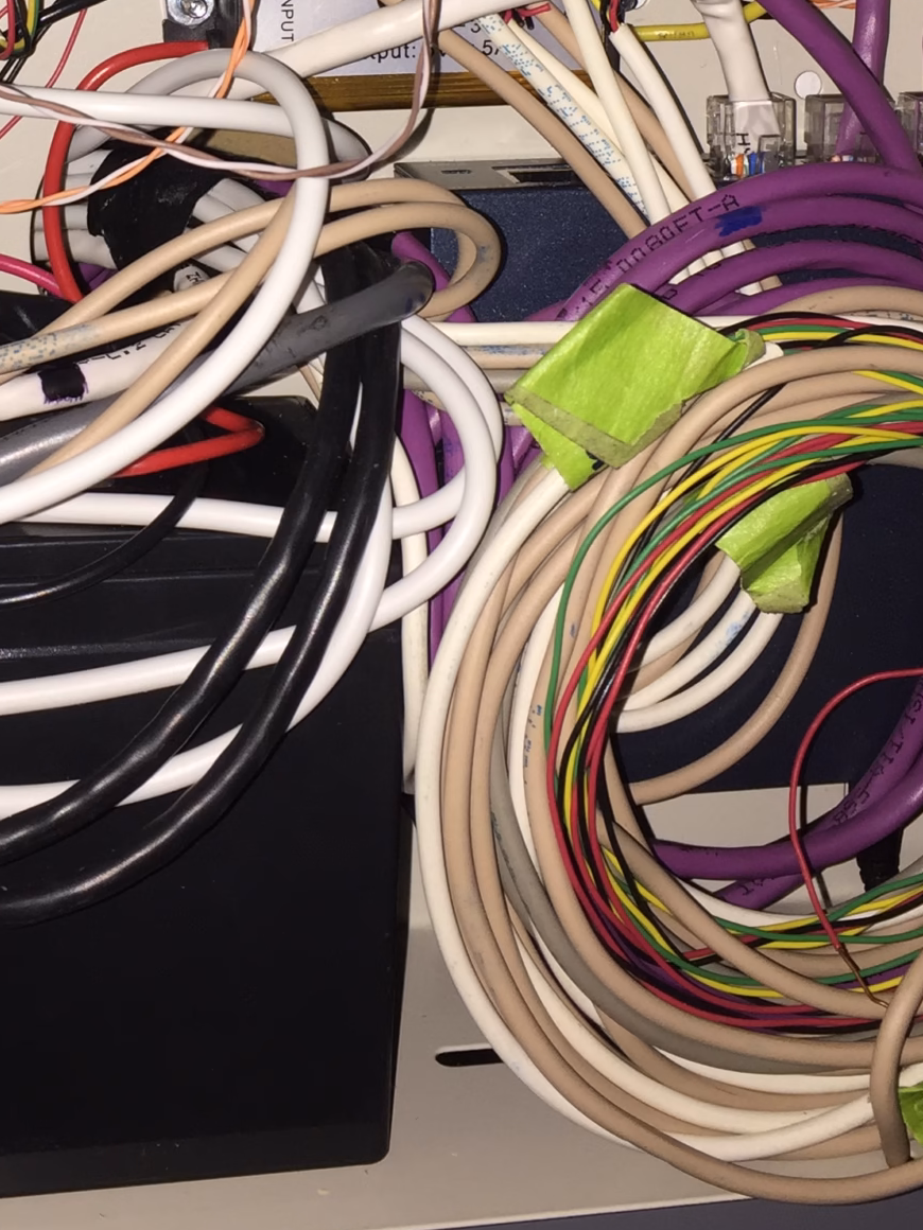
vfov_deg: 28.7
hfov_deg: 22.7
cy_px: 51
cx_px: 223
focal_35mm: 64
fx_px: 2275
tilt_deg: -7.1
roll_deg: -0.9
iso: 32
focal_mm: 4.15
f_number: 2.2
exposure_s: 1/38
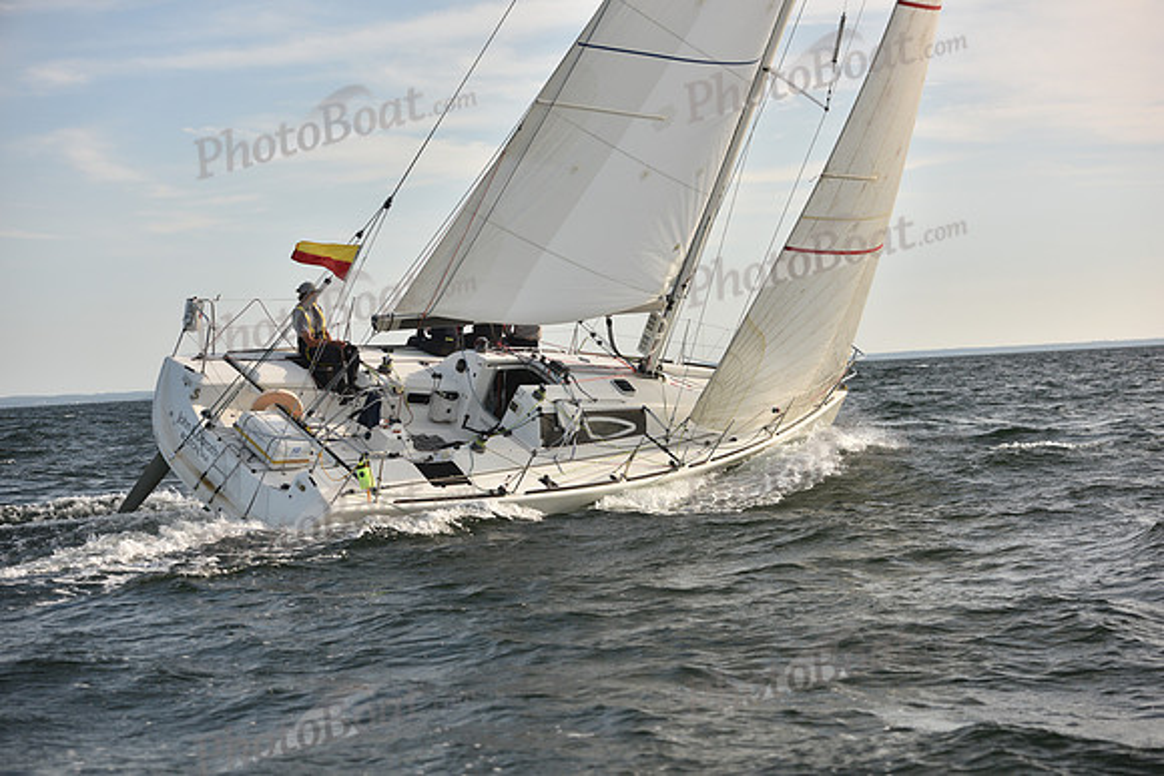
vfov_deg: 19.5
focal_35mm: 70
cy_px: 388
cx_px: 582
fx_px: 2264
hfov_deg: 28.8
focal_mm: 70
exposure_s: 1/640
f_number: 4.5
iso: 250
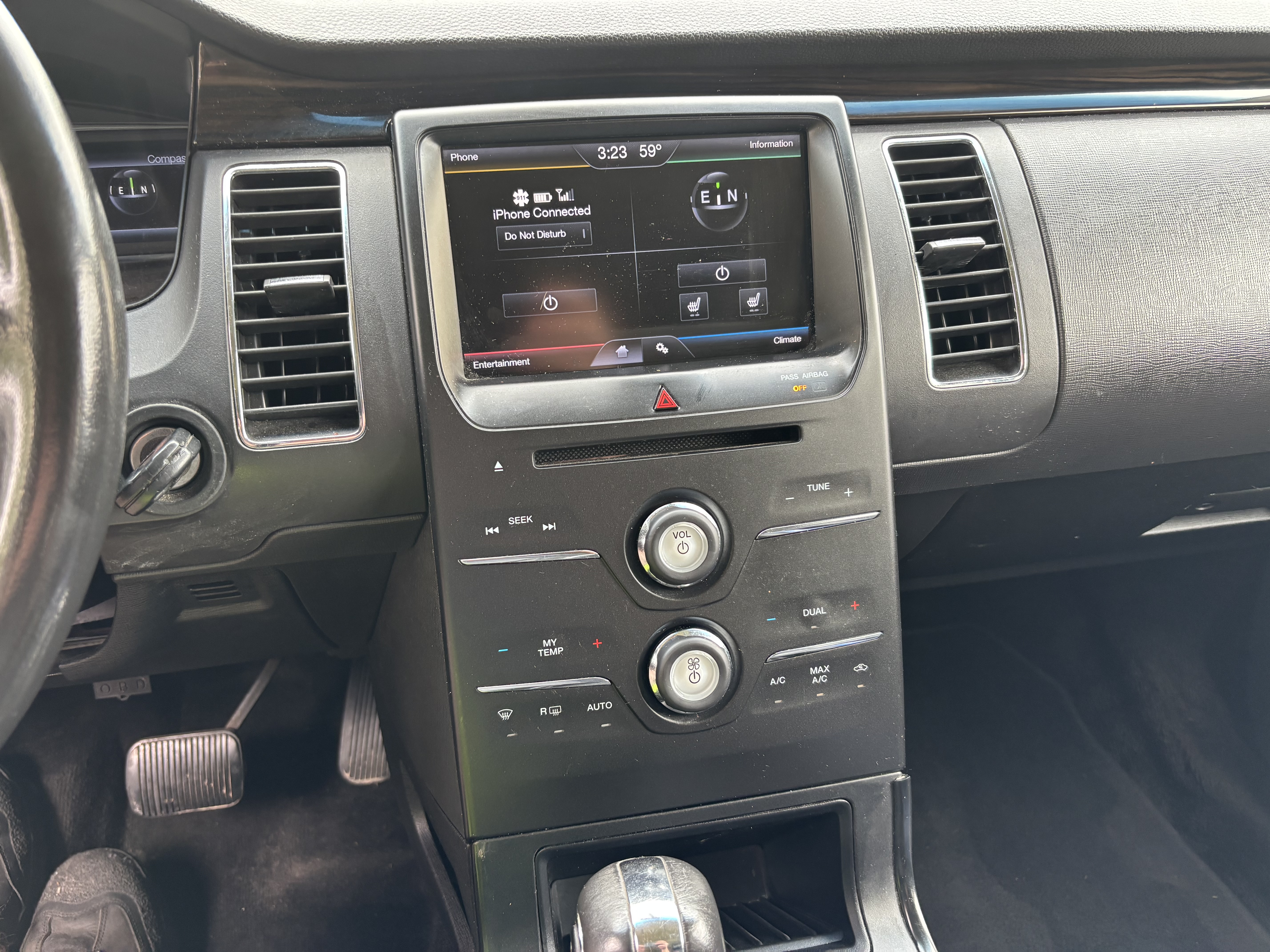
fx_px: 954
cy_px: 476
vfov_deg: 53.1
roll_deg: -0.6
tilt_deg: -29.9
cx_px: 635
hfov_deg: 67.3
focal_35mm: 26
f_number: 1.6
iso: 125
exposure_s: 1/101
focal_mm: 5.96
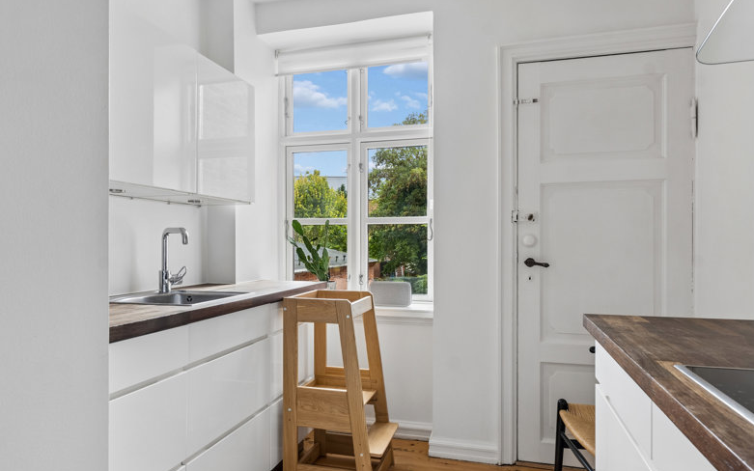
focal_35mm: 24
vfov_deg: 50.6
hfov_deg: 74.2
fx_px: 498
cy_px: 246
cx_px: 371
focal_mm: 15.5
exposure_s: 1/6
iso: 200
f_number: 8
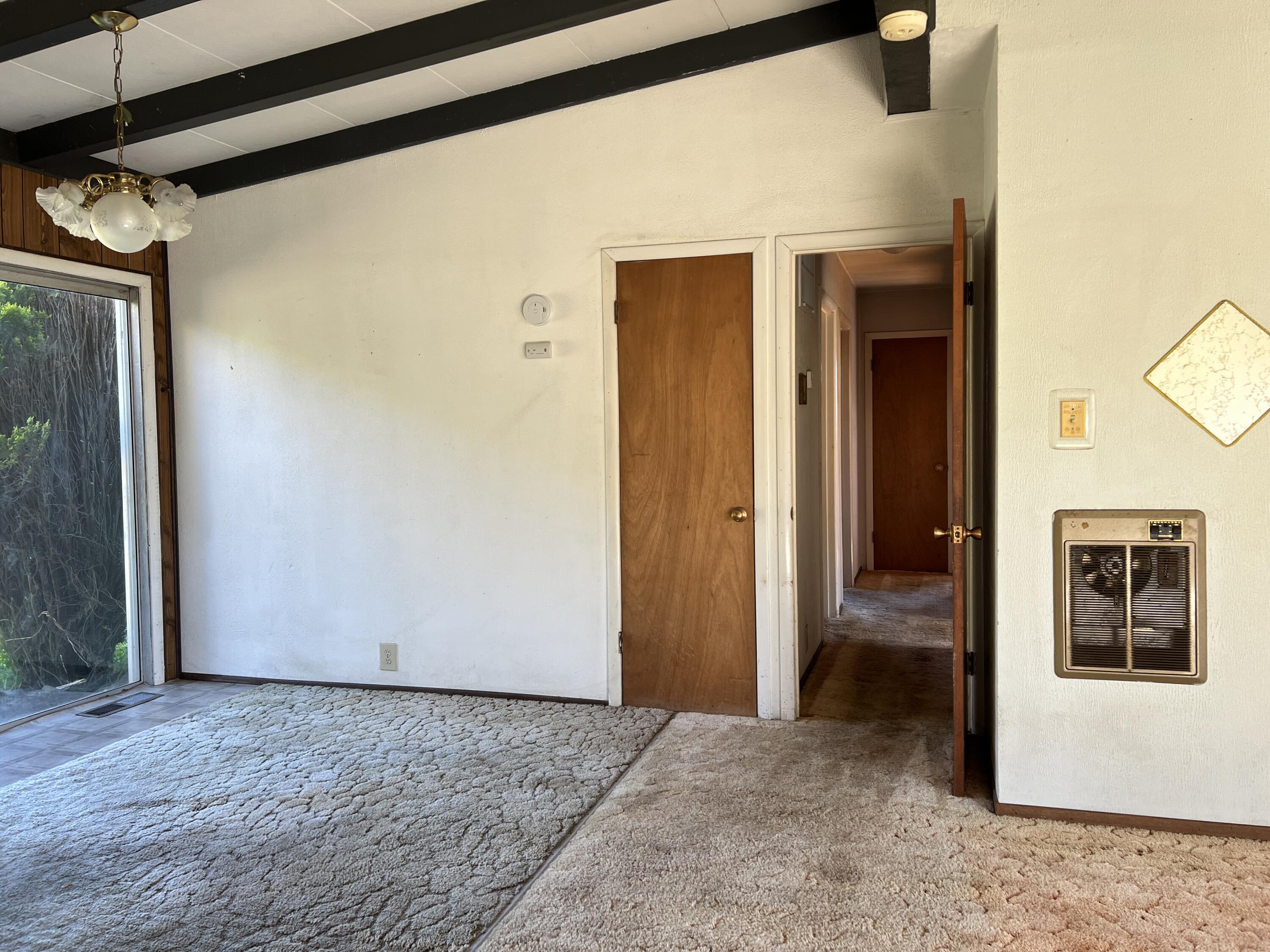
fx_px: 954
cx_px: 635
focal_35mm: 26
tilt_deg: -2.5
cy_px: 476
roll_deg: +0.9
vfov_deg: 53.1
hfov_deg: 67.3
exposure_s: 1/121
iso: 50
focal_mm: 5.7
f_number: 1.5
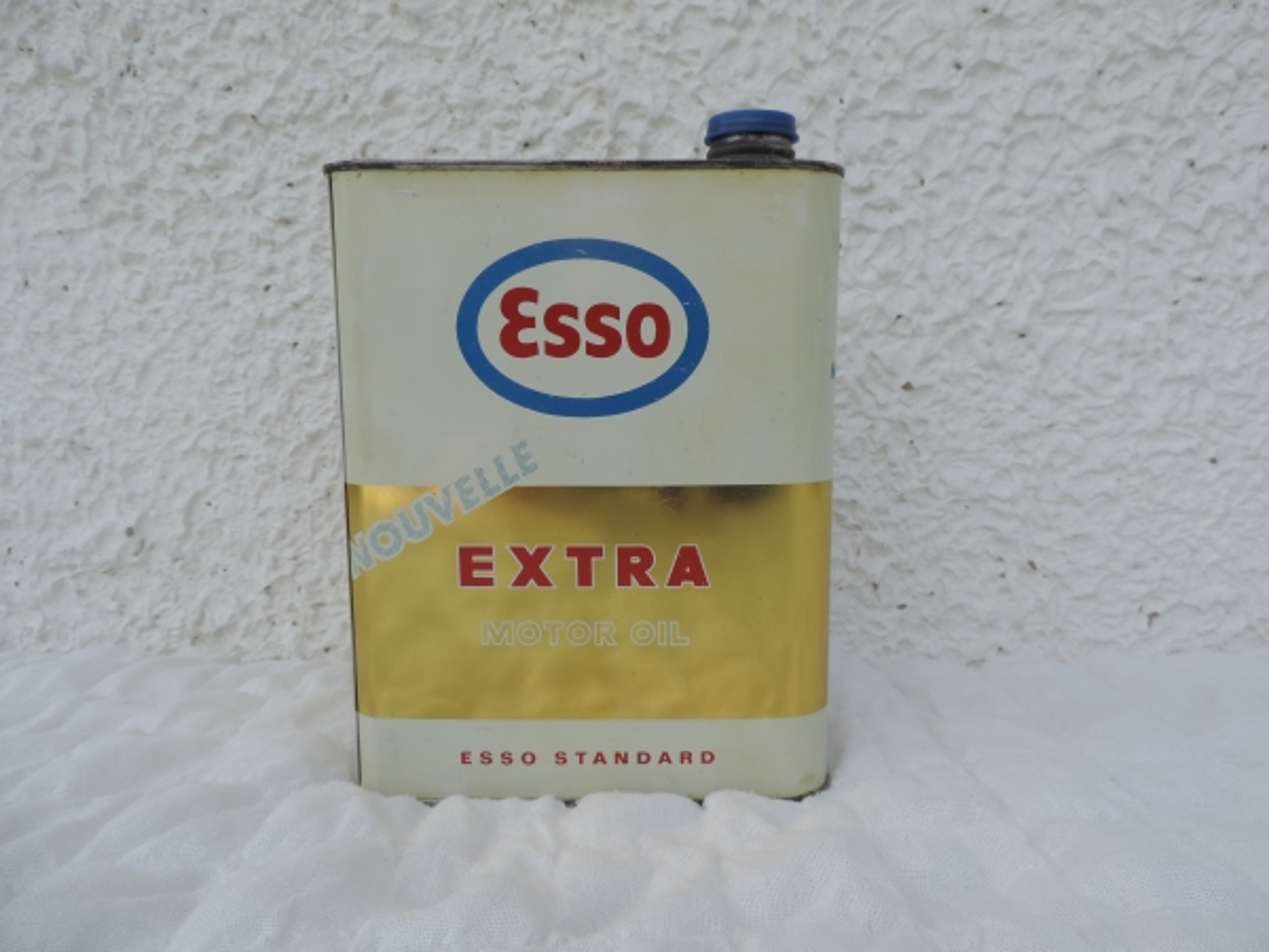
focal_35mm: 24
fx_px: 880
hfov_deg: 71.6
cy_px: 476
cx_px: 634
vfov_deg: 56.8
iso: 80
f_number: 3
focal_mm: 4.3
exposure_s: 1/800
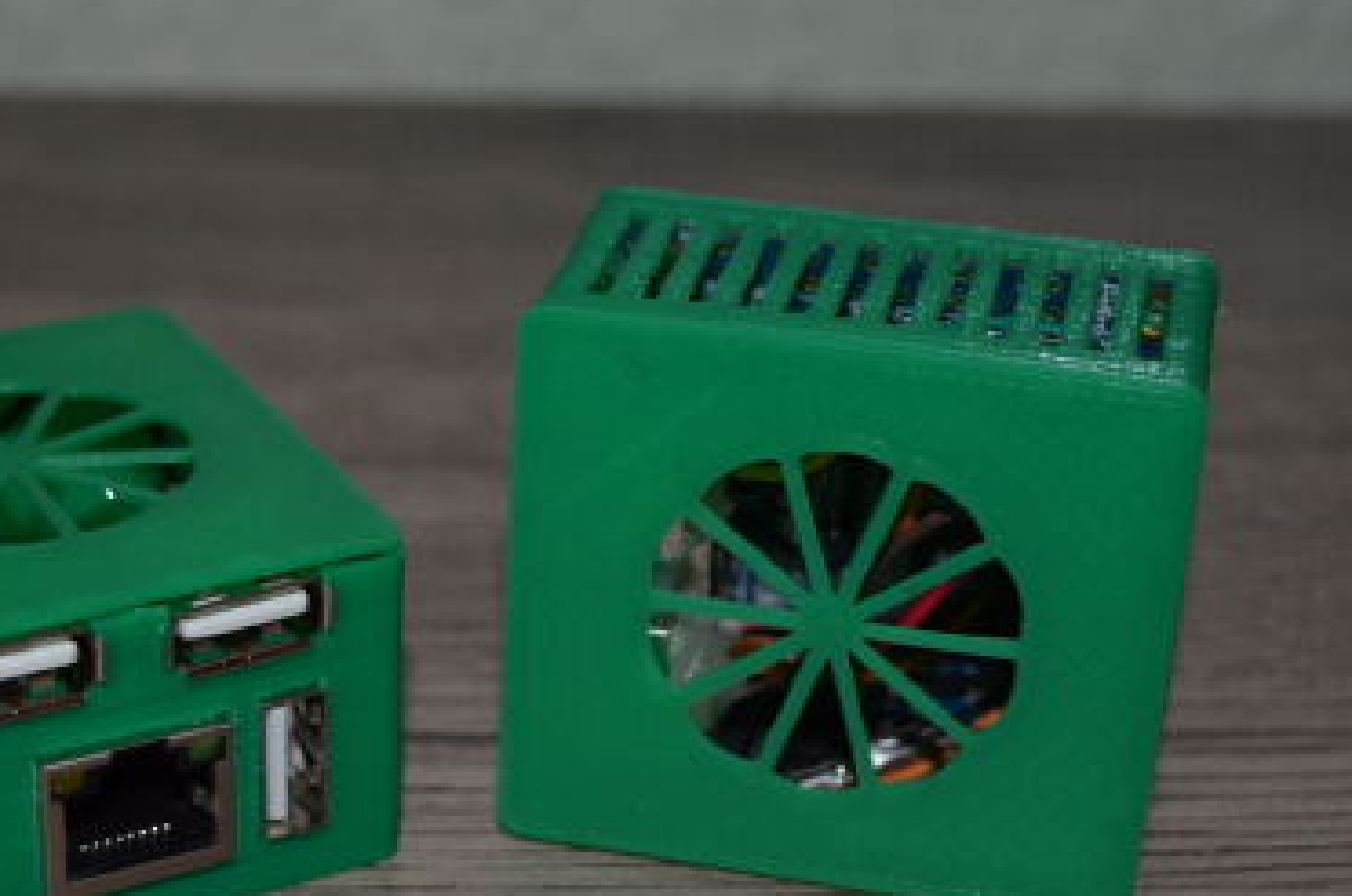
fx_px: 3112
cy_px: 590
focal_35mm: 83
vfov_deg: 16.4
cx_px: 536
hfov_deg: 24.5
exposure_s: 1/60
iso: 1000
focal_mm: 34
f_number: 4.5
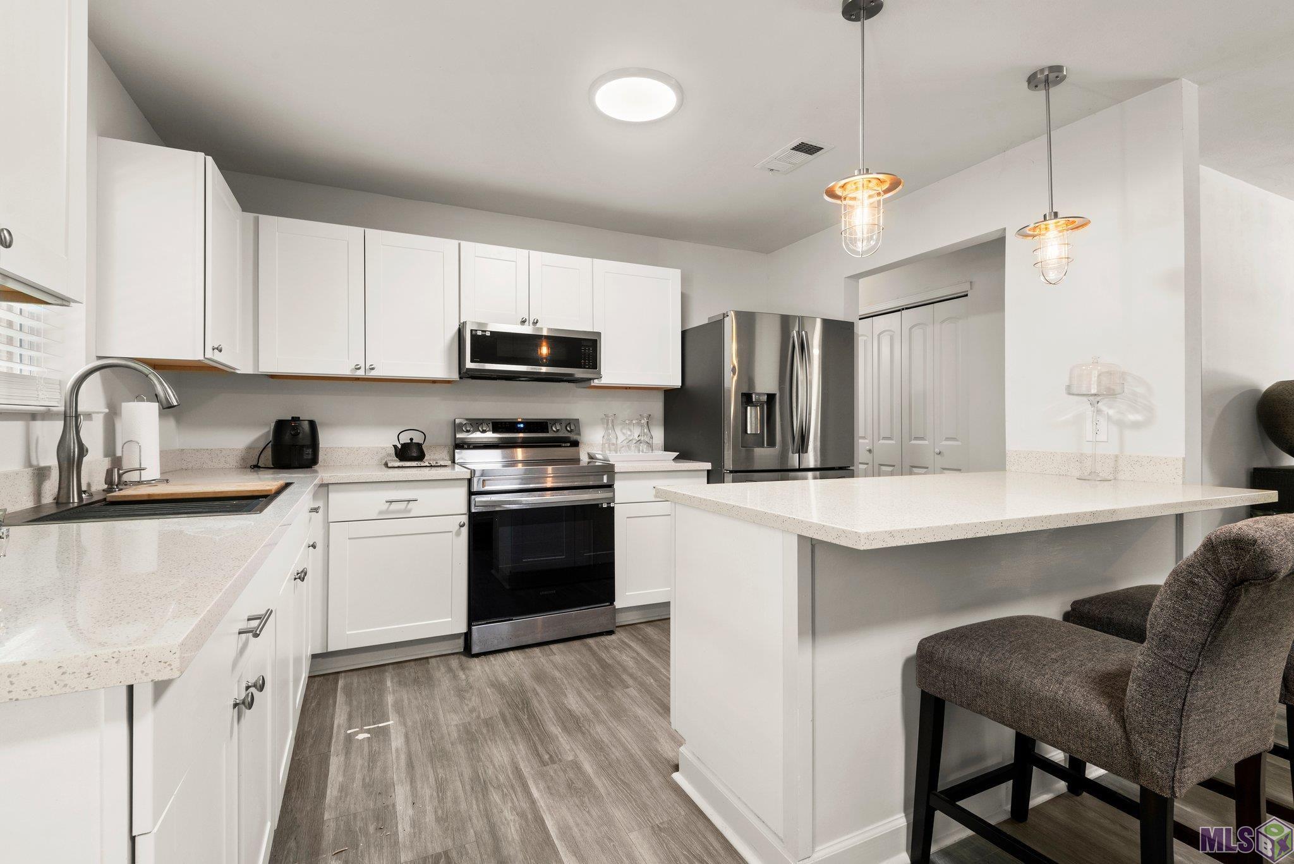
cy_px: 432
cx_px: 647
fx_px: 575
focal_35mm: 16
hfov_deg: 96.7
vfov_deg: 73.8
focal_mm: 16
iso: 200
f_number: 10
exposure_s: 1/2.5
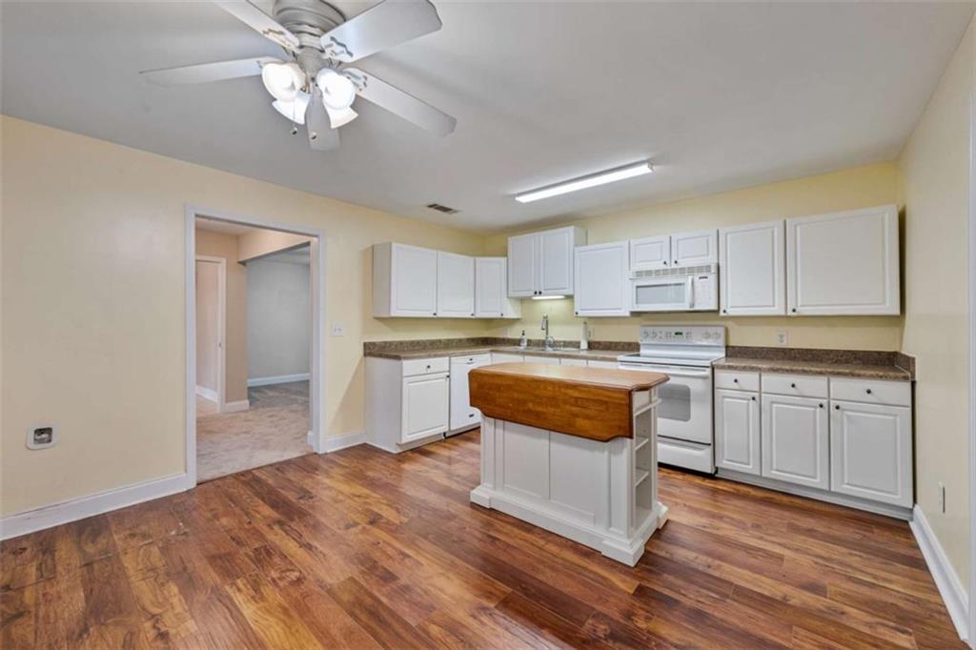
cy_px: 325
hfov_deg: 104.3
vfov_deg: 81.2
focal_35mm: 14
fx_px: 379
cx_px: 488
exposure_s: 1/4
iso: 400
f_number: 8
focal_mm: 14
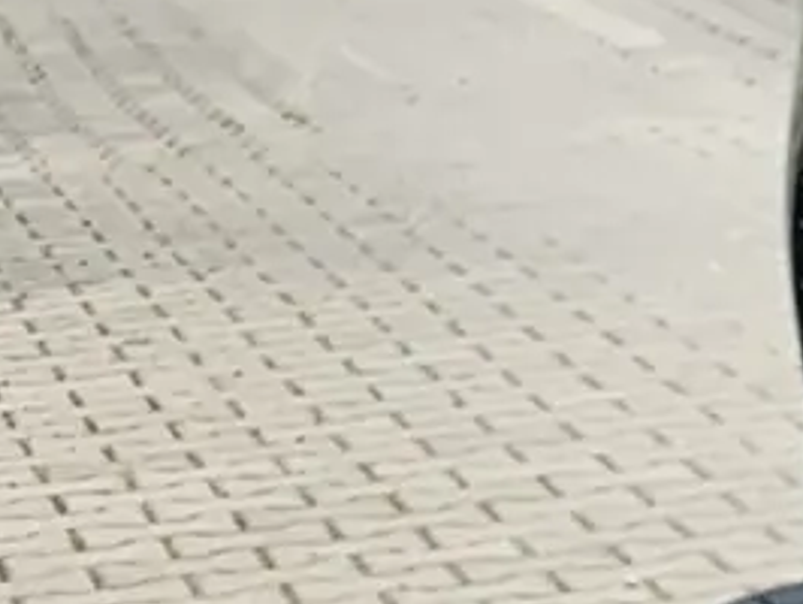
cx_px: 2937
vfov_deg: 7.4
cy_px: 220
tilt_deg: -9.9
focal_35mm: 200
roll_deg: +2.1
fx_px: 4644
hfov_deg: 7.6
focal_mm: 4.25
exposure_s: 1/2257
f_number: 1.8
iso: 25
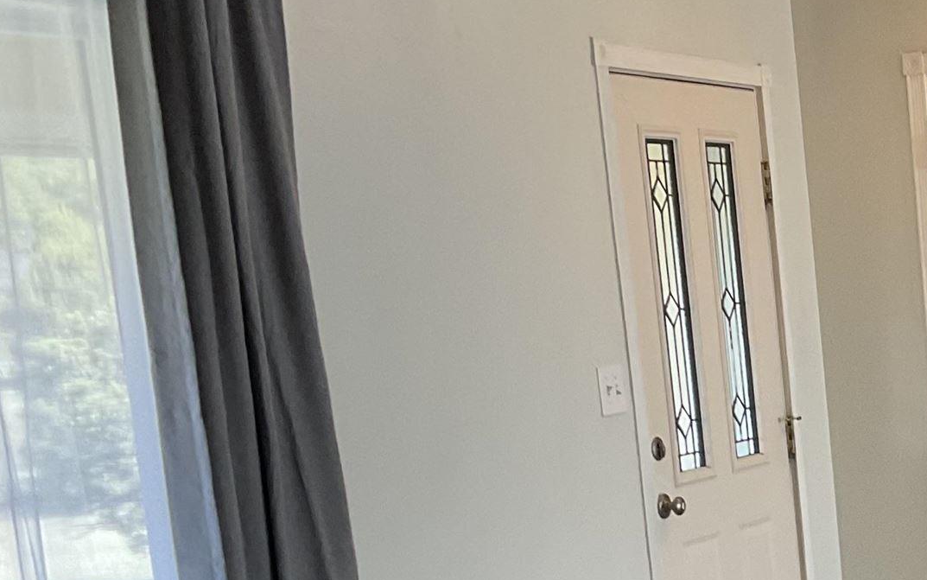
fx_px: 2224
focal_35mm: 88
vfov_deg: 14.4
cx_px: 1044
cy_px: 668
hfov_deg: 22.1
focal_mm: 3
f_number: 1.8
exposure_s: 1/120
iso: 64
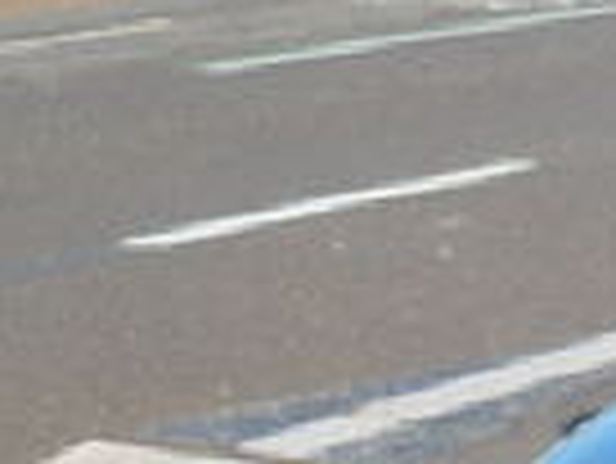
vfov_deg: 7.2
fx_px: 3633
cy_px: 554
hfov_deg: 8.9
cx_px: 1430
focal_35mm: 204
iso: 100
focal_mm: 5.8
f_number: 2.8
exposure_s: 1/800
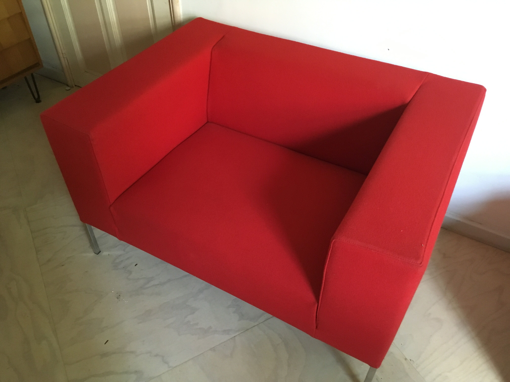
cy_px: 191
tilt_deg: -43.3
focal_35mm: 29
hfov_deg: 61.7
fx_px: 427
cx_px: 255
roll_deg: -0.4
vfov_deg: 48.2
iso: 250
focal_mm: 4.15
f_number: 2.2
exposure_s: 1/17
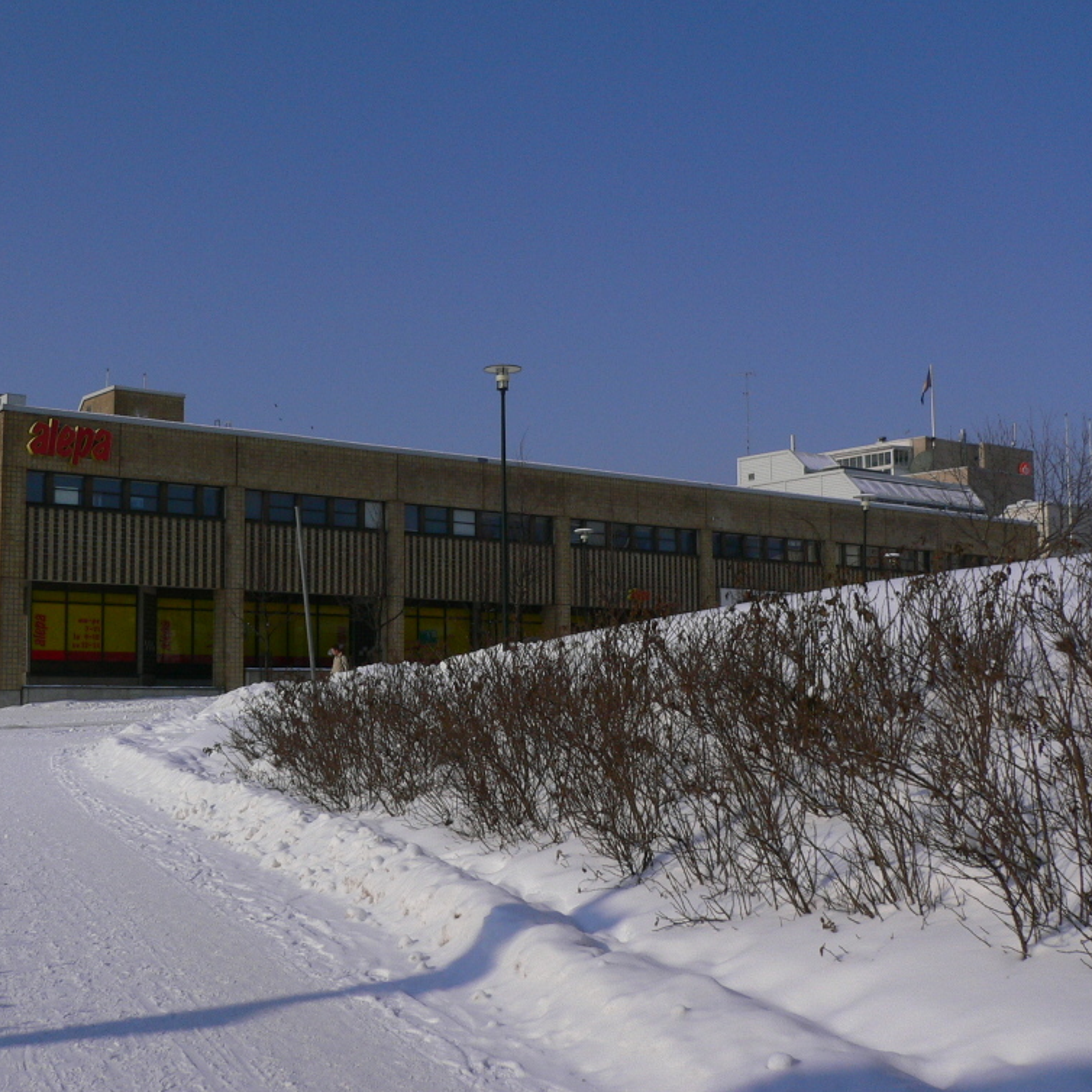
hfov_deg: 39.8
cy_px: 542
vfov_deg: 40.0
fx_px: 1499
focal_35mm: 42
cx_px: 414
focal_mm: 5.8
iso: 100
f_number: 5.6
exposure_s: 1/1000
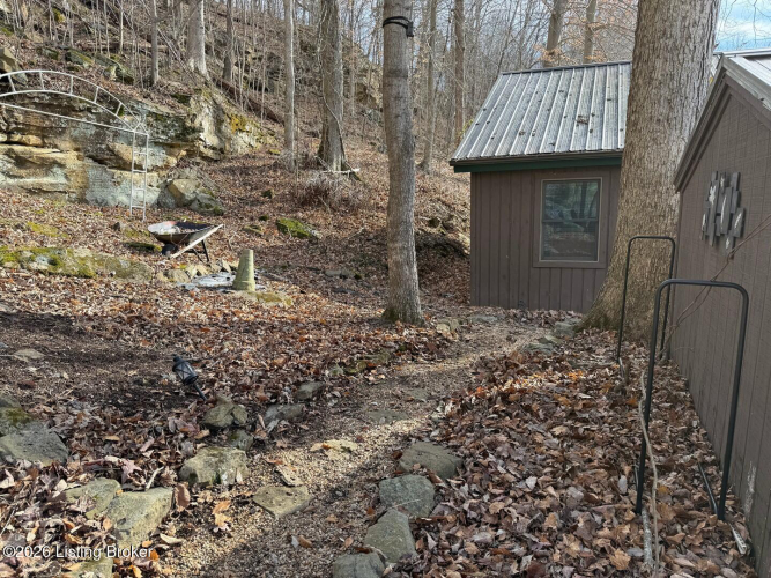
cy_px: 289
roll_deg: +1.2
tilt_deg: -7.8
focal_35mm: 24
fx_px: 534
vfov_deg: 56.8
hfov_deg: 71.6
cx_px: 386
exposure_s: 1/612
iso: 80
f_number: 1.78
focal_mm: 6.76
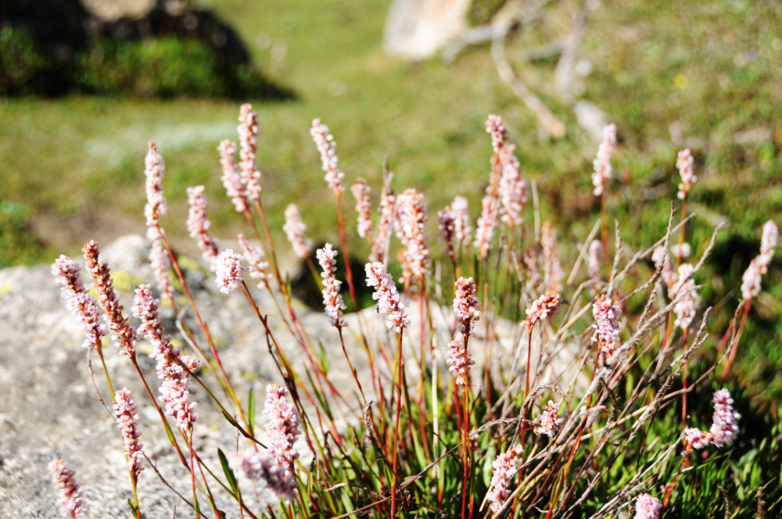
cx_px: 391
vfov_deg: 22.6
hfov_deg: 33.4
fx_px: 1302
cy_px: 260
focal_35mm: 60
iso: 250
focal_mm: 40
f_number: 6.3
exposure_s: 1/1000
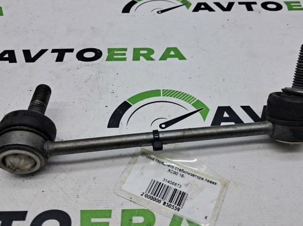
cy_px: 105
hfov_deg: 54.0
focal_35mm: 34
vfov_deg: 41.7
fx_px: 297
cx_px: 162
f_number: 1.8
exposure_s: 1/100
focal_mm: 4
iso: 50
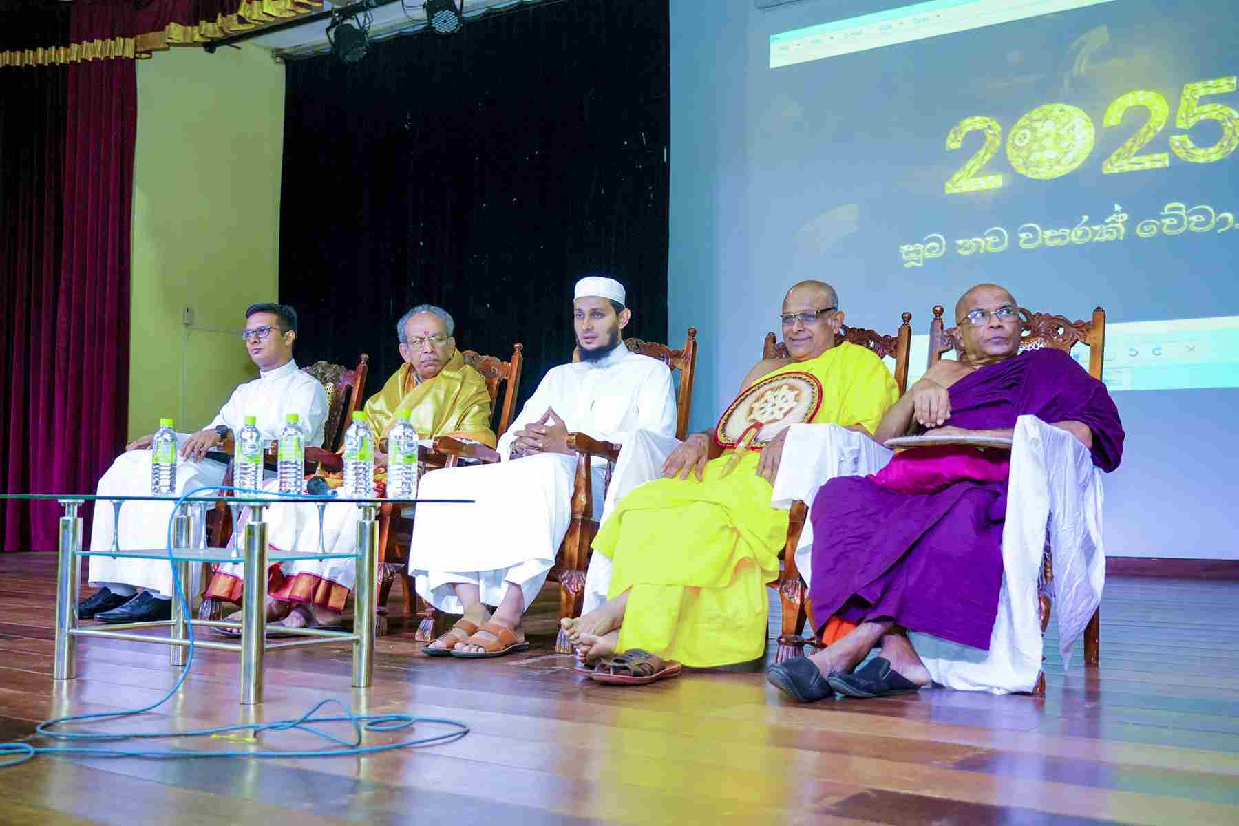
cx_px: 620
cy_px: 413
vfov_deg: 34.2
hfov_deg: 49.6
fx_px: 1342
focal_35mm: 39
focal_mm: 39
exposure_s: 1/200
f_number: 4
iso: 6400
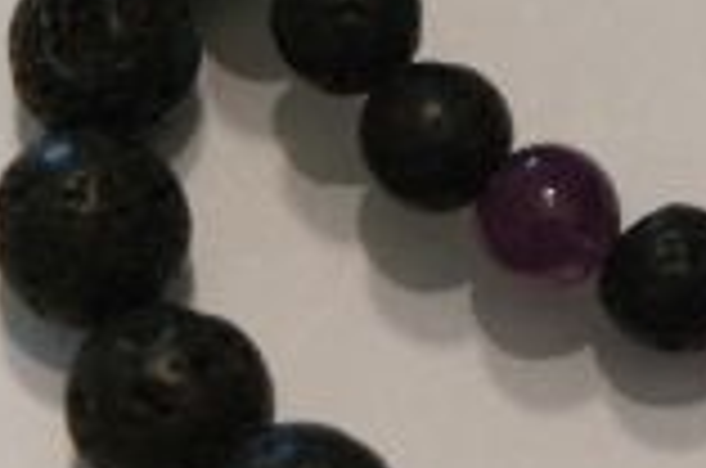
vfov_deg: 5.4
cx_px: 854
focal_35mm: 253
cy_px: -9
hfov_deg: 8.1
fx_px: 4952
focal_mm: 43
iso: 3200
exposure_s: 1/60
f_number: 5.6
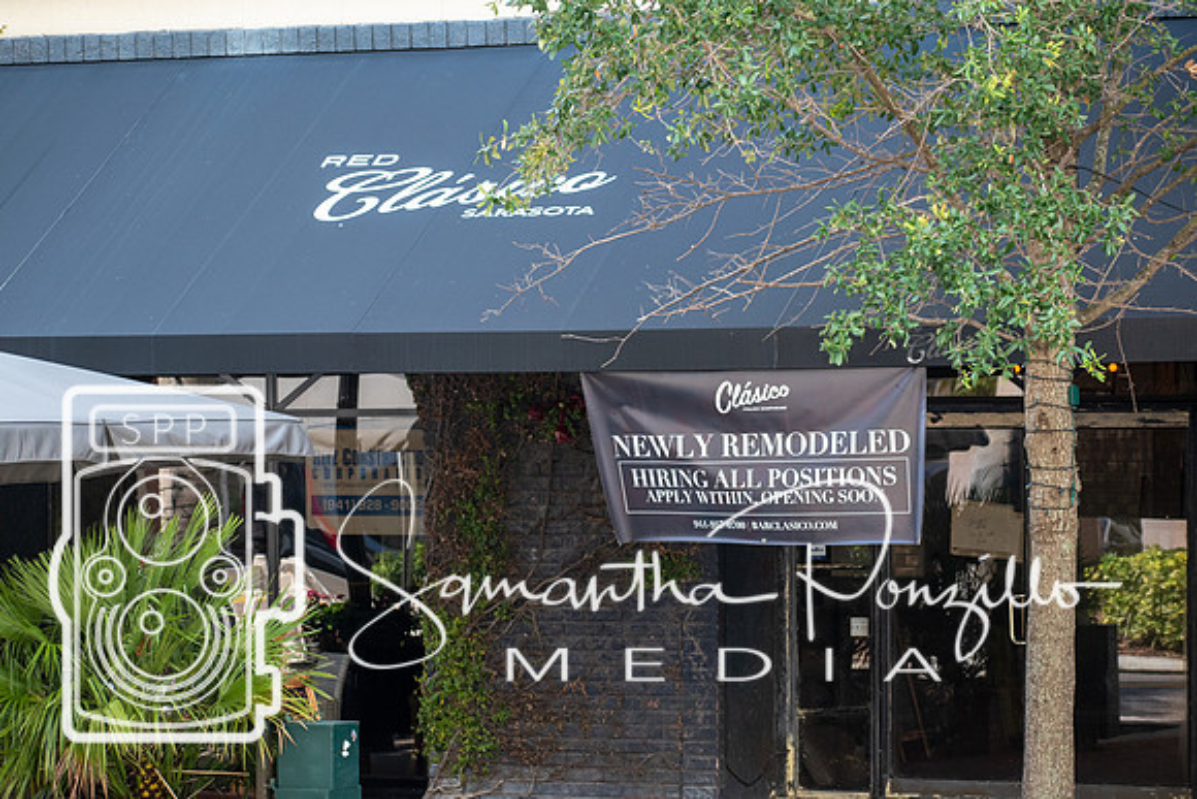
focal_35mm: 138
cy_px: 374
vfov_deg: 10.0
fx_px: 4586
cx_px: 635
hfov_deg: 14.9
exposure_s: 1/250
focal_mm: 86
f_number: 4.8
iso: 450
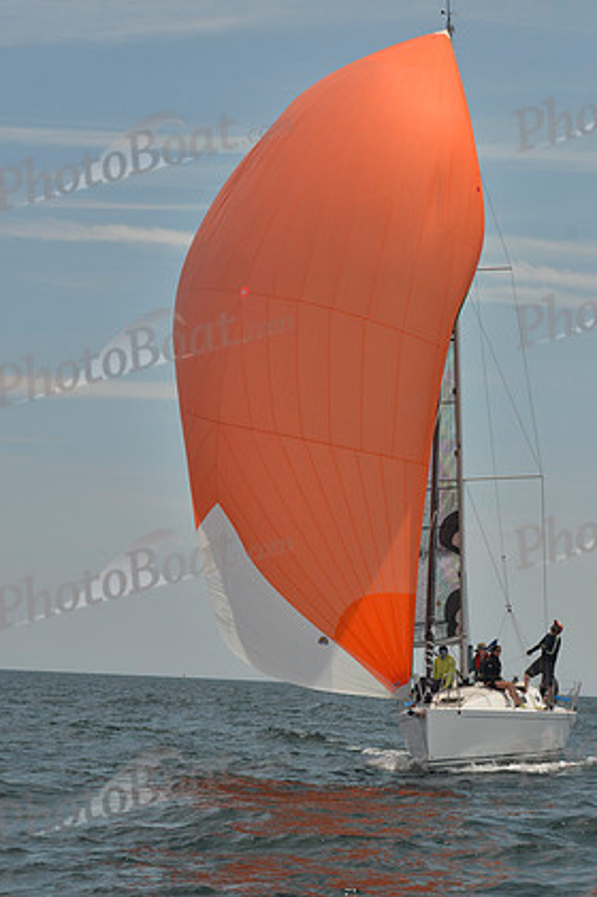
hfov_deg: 10.4
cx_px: 404
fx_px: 3264
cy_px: 435
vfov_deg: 15.7
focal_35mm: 131
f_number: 8
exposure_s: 1/800
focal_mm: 95
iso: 400
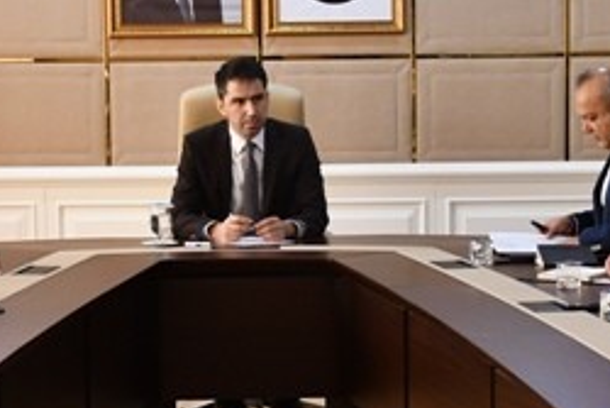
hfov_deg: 14.0
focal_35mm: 147
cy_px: 275
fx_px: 2492
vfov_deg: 9.3
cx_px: 334
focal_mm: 31
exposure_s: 1/125
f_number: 4
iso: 1250
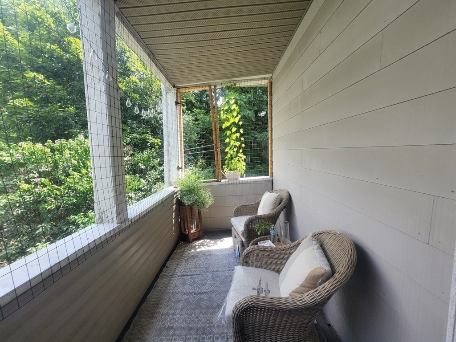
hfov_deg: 106.2
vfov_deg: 89.9
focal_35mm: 13
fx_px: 171
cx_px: 228
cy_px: 171
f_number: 2.2
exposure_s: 1/201
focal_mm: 2.2
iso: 64
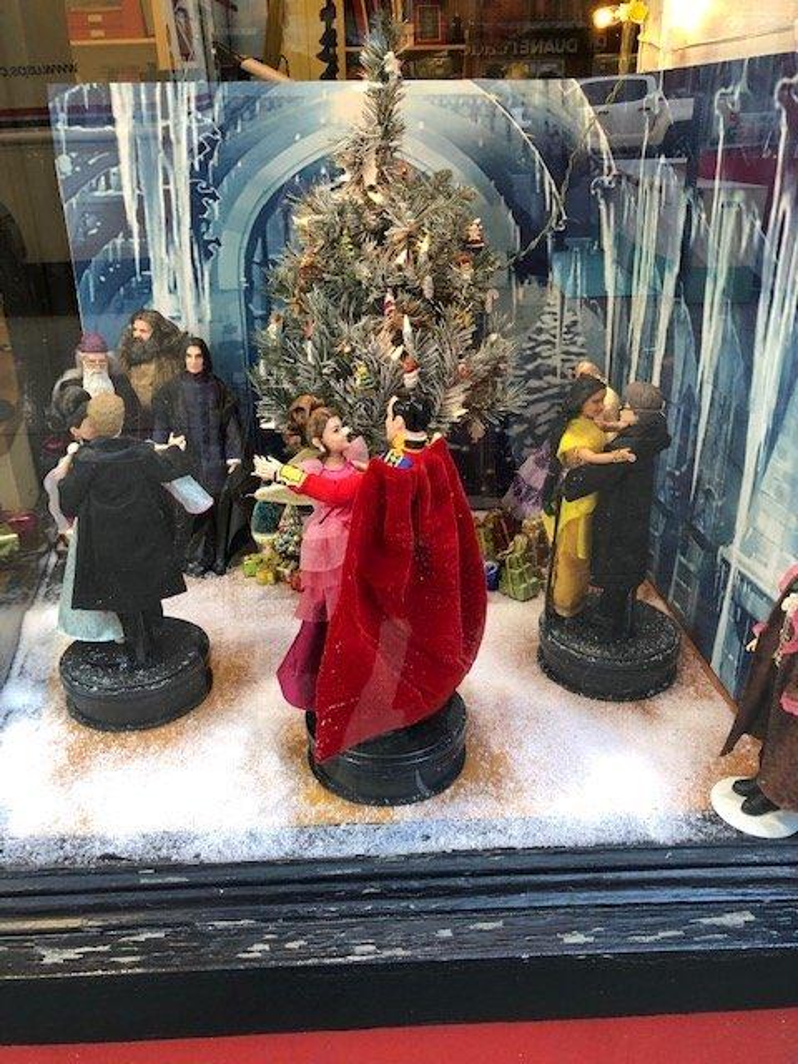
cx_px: 399
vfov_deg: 63.4
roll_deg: +0.5
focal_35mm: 28
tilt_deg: -25.8
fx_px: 861
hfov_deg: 49.7
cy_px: 532
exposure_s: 1/30
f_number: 1.8
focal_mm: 3.99
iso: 40
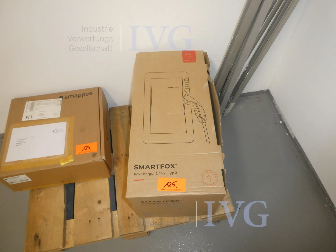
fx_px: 233
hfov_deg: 71.6
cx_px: 168
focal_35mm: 24
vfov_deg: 56.8
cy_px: 126
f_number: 3.3
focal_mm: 4.3
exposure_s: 1/50
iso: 320
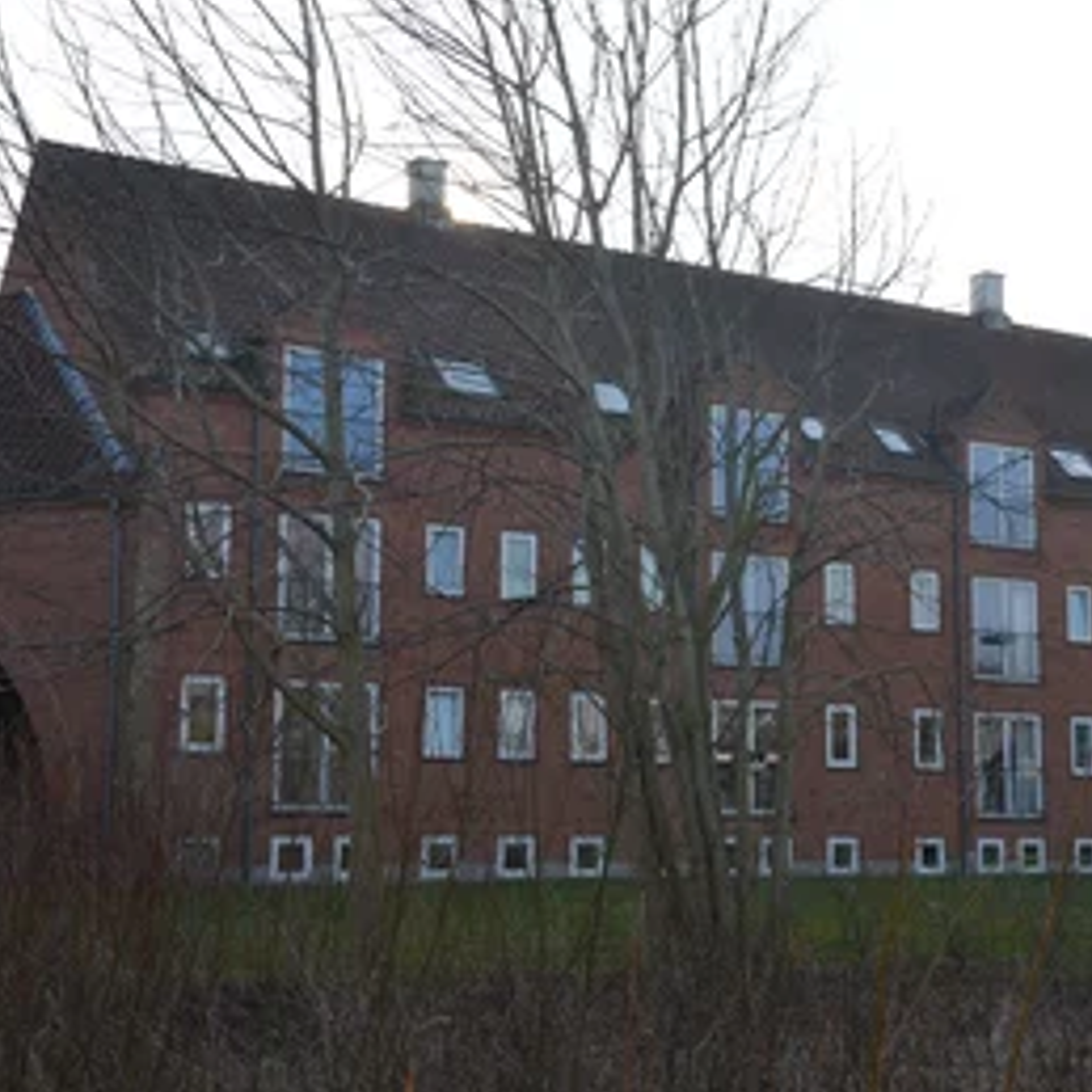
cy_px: 550
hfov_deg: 28.9
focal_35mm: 59
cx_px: 725
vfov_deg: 29.1
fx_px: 2106
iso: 100
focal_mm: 30
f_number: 7.1
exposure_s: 1/200
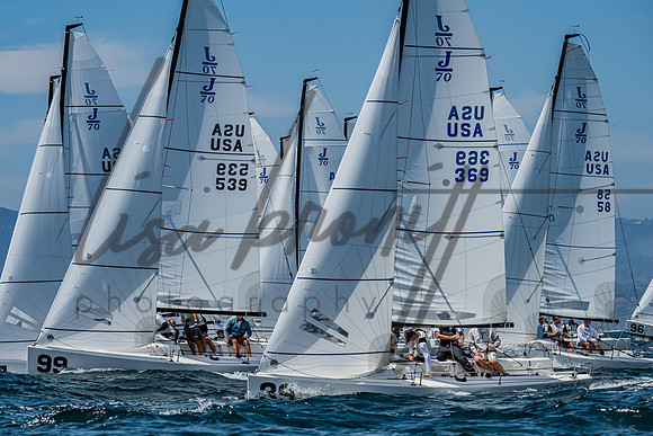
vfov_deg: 6.6
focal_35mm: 207
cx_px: 277
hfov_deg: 9.9
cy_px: 234
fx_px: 3763
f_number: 6.3
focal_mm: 155
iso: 400
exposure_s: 1/2500
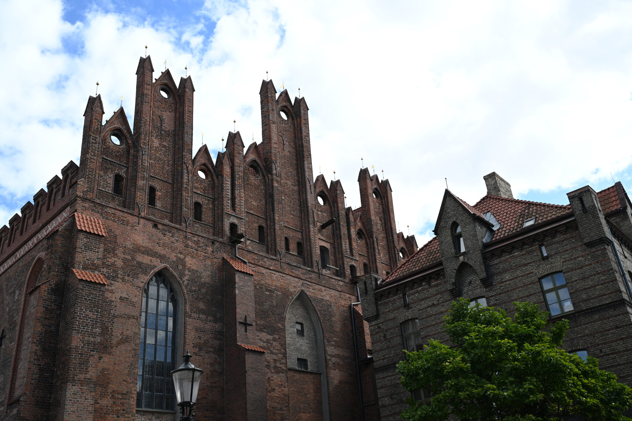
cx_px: 316
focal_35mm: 34
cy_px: 210
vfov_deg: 38.9
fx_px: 597
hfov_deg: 55.8
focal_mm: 34
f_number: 8
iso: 400
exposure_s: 1/500
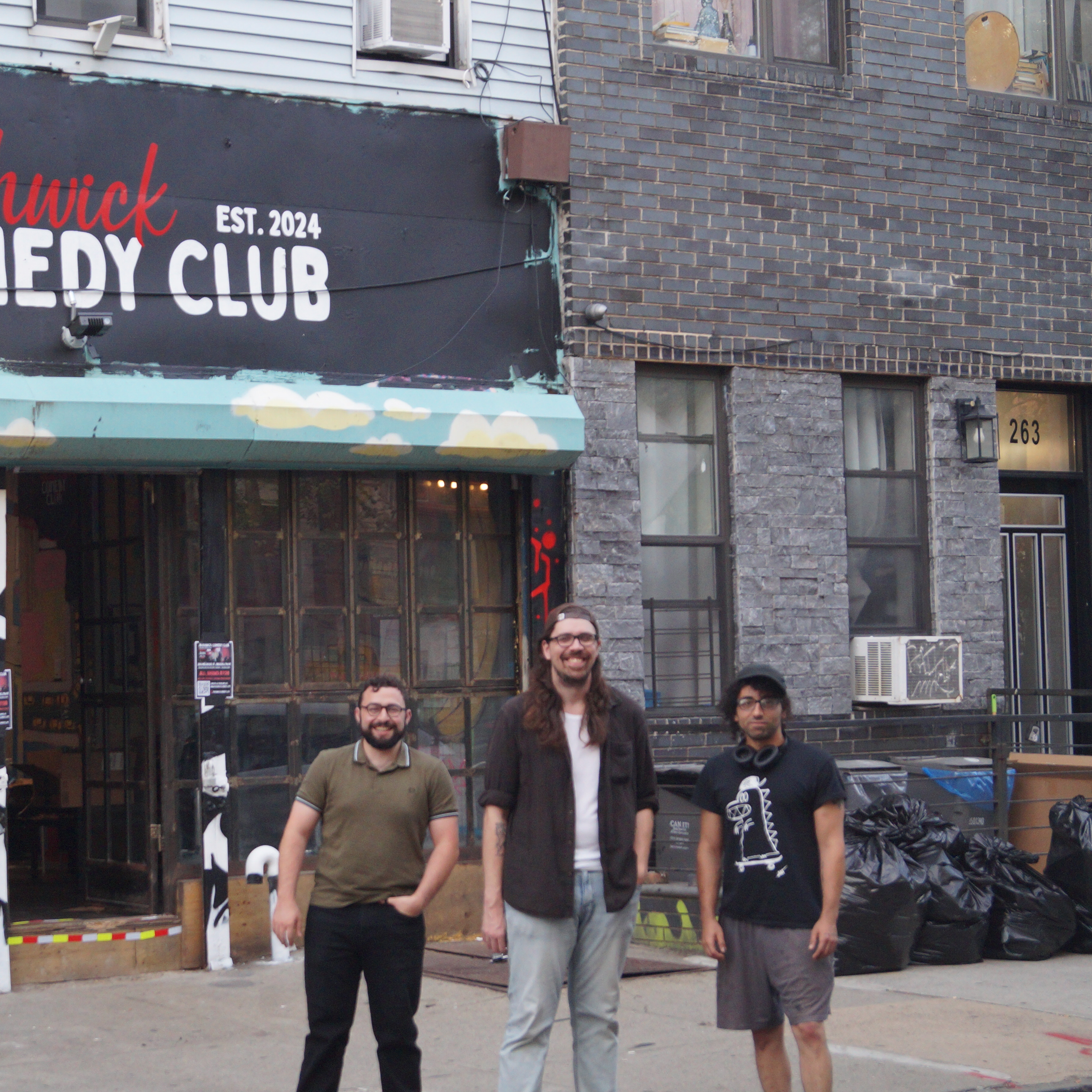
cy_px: 546
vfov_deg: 20.0
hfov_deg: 19.9
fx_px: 3092
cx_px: 285
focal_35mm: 87
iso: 1000
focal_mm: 45
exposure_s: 1/160
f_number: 5.6
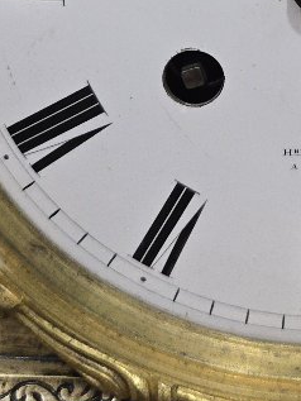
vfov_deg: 20.5
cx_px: 324
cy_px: -123
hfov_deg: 16.5
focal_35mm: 87
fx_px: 1008
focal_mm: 6.3
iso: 320
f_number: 1.7
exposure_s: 1/100
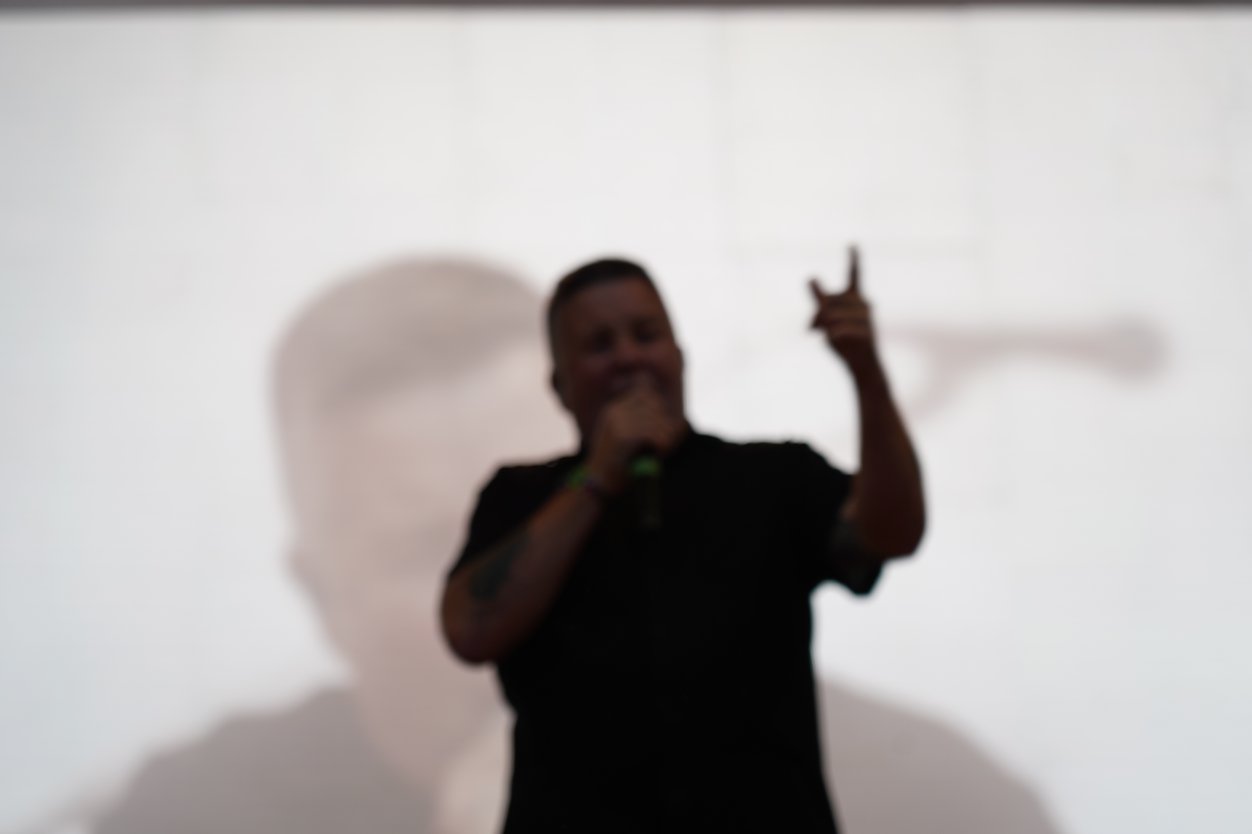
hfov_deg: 19.5
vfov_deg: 13.0
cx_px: 626
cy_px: 417
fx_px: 3651
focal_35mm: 105
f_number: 4
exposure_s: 1/160
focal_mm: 105
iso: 320
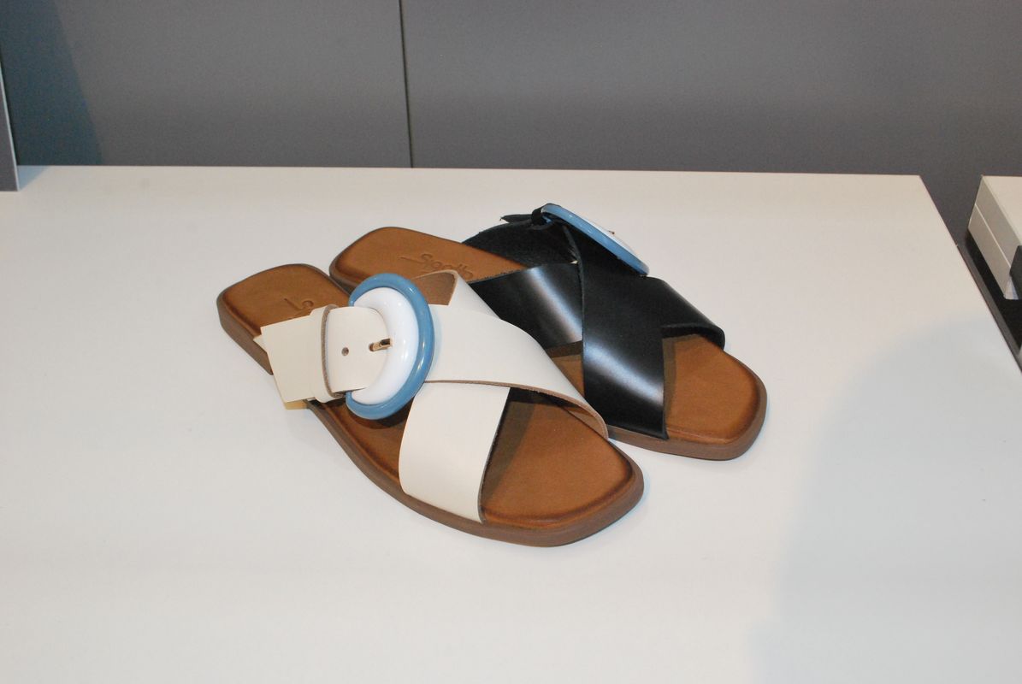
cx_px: 511
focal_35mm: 39
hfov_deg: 49.5
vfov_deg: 34.3
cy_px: 342
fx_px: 1109
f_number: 11
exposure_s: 1/200
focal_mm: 26
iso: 1600
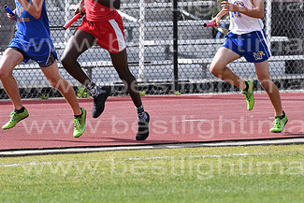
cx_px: 233
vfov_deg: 1.7
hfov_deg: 2.6
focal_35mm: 804
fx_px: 6792
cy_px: 25
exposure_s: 1/2000
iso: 400
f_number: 5.6
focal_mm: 300
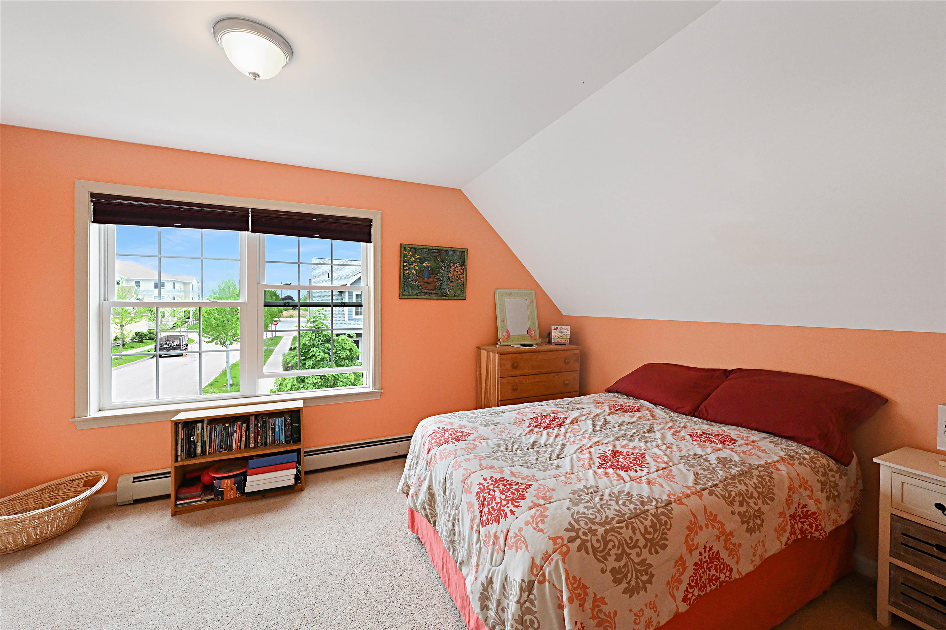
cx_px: 473
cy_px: 315
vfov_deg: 81.2
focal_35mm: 14
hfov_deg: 104.3
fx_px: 368
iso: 4000
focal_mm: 14
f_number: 14
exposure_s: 1/50
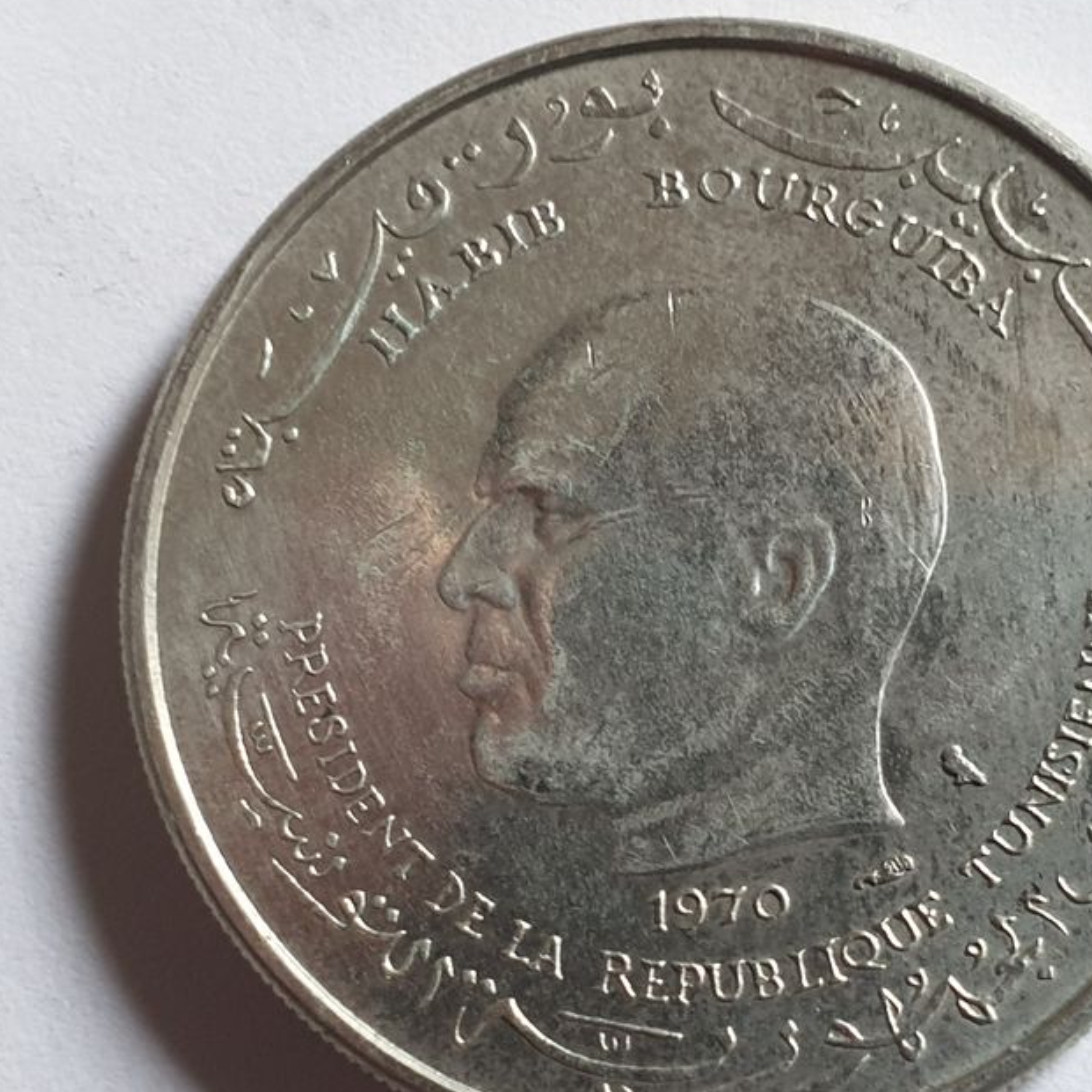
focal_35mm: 37
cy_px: 605
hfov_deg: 44.7
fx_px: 1321
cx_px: 645
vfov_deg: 44.9
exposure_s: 1/33
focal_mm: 4.3
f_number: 2.4
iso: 250
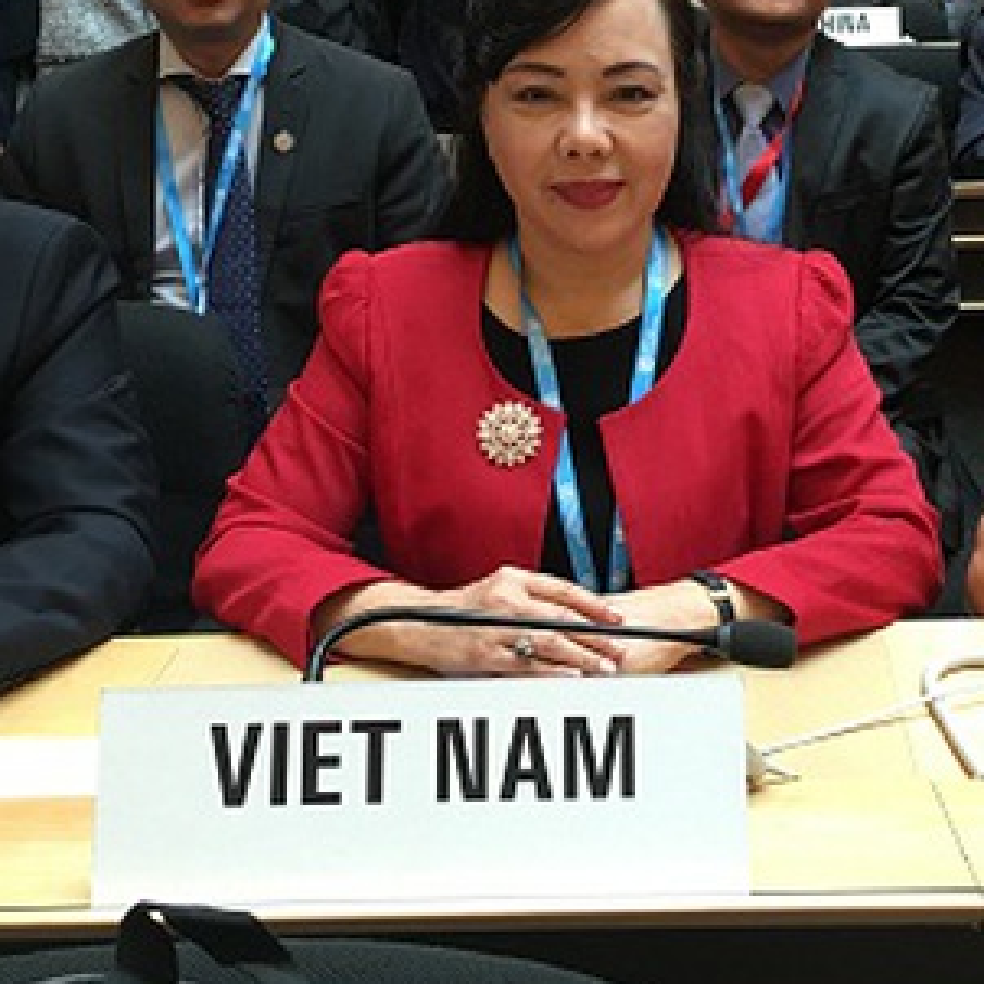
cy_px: 225
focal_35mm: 62
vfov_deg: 27.3
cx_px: 655
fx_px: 1994
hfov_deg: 27.6
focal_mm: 4.15
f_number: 2.2
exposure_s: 1/17
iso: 40
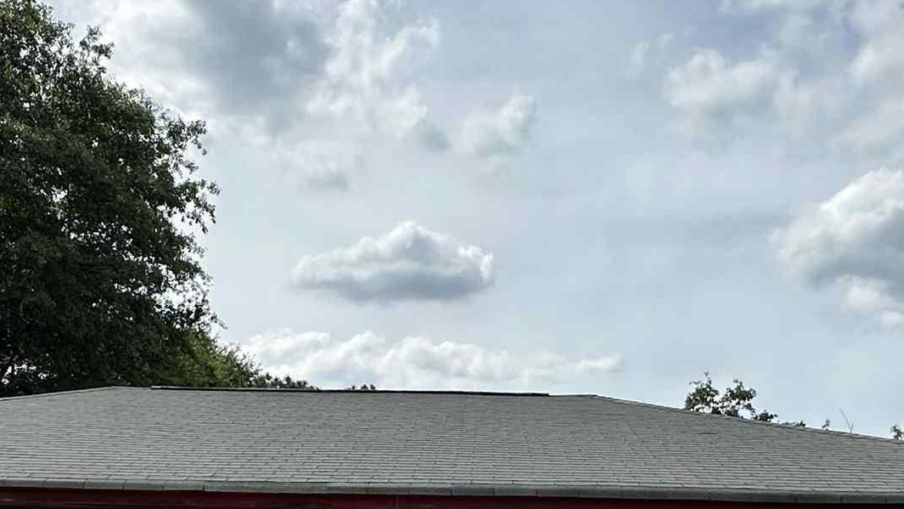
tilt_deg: +2.0
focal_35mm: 44
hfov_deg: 46.3
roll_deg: -2.2
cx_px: 406
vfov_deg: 24.7
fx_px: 1055
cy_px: 597
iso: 50
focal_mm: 2.22
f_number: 2.2
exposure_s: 1/2353
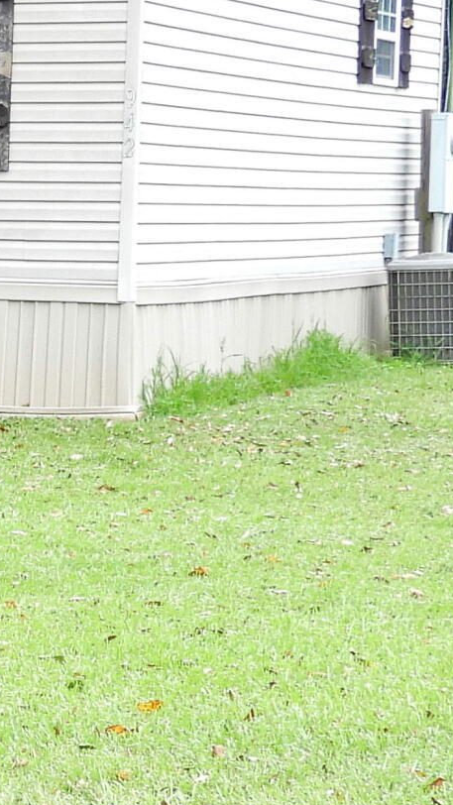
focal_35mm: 161
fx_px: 3437
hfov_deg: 6.9
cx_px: -840
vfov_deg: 13.4
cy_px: 409
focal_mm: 7.1
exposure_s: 1/40
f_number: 3.2
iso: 100
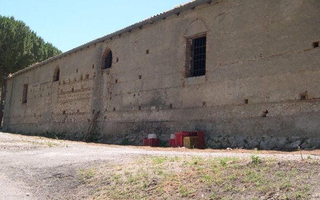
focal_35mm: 41
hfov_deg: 48.2
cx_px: 162
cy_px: 82
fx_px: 358
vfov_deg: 31.2
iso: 100
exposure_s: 1/94.8
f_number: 7.6
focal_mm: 8
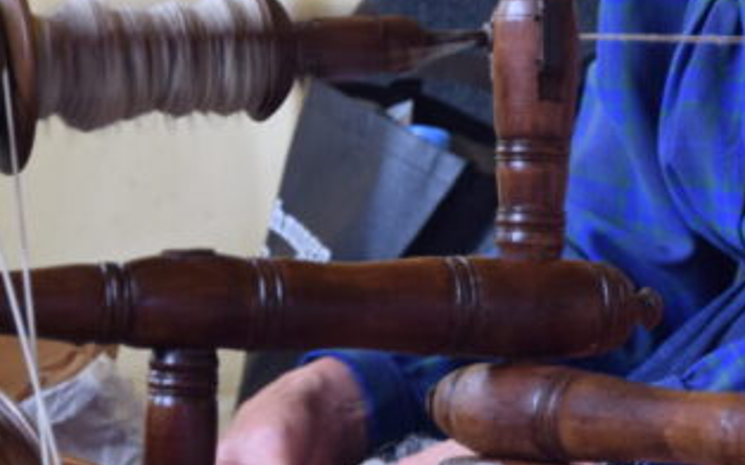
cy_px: -212
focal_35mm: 249
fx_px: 5054
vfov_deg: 5.2
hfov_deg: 8.4
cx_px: 683
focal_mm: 50
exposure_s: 1/125
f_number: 5.6
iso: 400
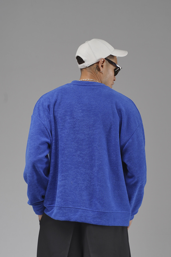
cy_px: 128
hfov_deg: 13.7
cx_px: 86
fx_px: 712
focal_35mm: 100
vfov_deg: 20.4
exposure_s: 1/125
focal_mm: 67
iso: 80
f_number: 5
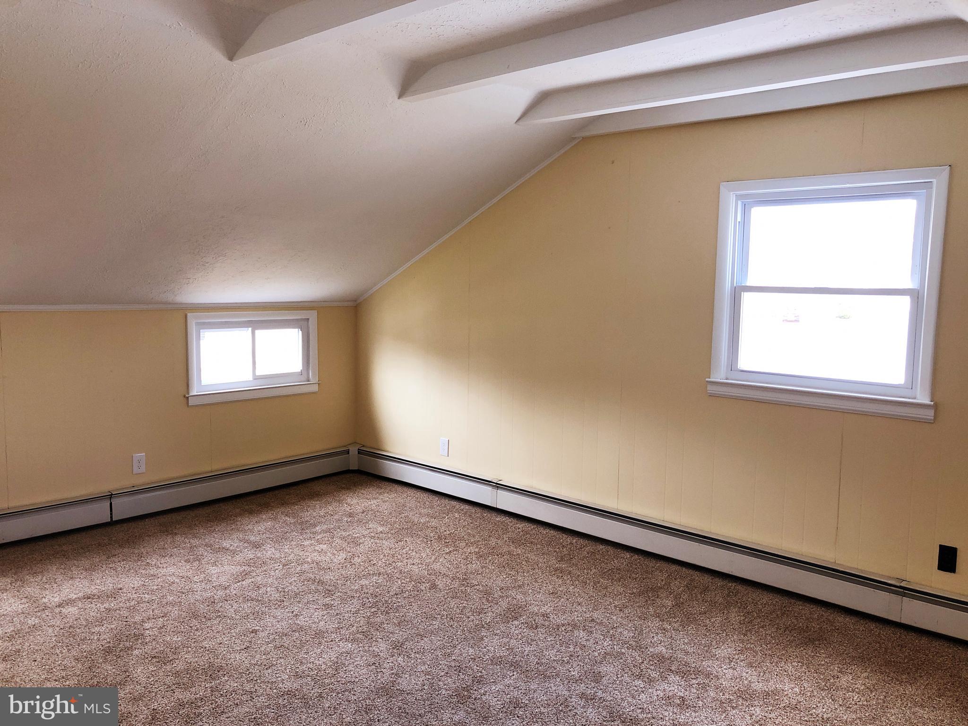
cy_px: 363
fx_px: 783
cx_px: 484
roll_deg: -1.5
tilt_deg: -6.0
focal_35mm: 28
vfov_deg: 49.7
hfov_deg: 63.4
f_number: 1.8
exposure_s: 1/30
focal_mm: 3.99
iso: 32
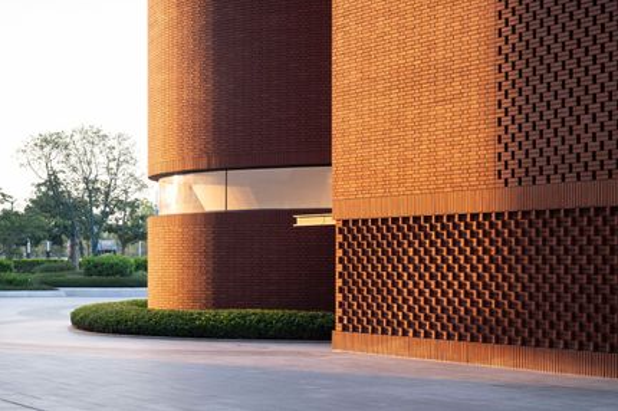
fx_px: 1492
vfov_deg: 15.7
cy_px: 202
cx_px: 315
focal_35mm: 87
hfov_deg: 23.4
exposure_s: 1/25
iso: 320
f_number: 9
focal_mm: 85
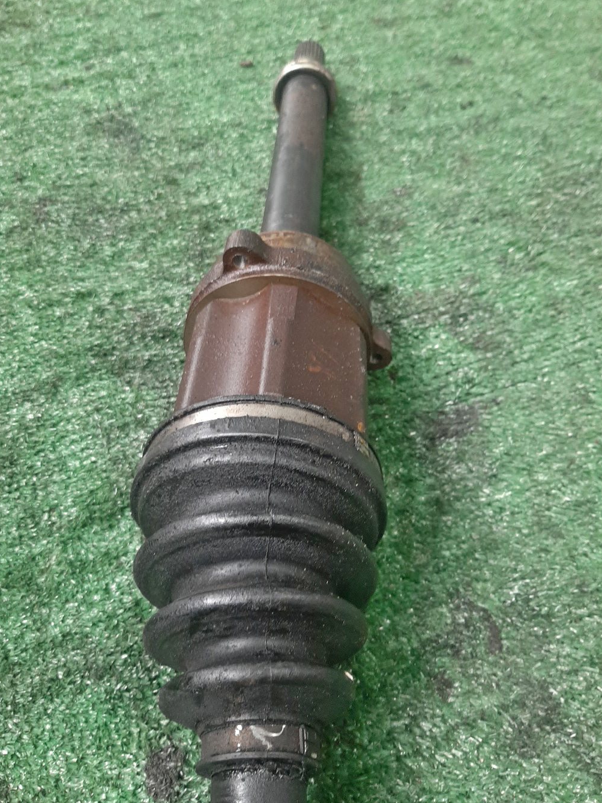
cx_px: 301
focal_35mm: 28
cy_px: 390
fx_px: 649
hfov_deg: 49.8
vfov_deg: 63.4
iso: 152
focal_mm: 3.93
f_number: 1.7
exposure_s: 1/50
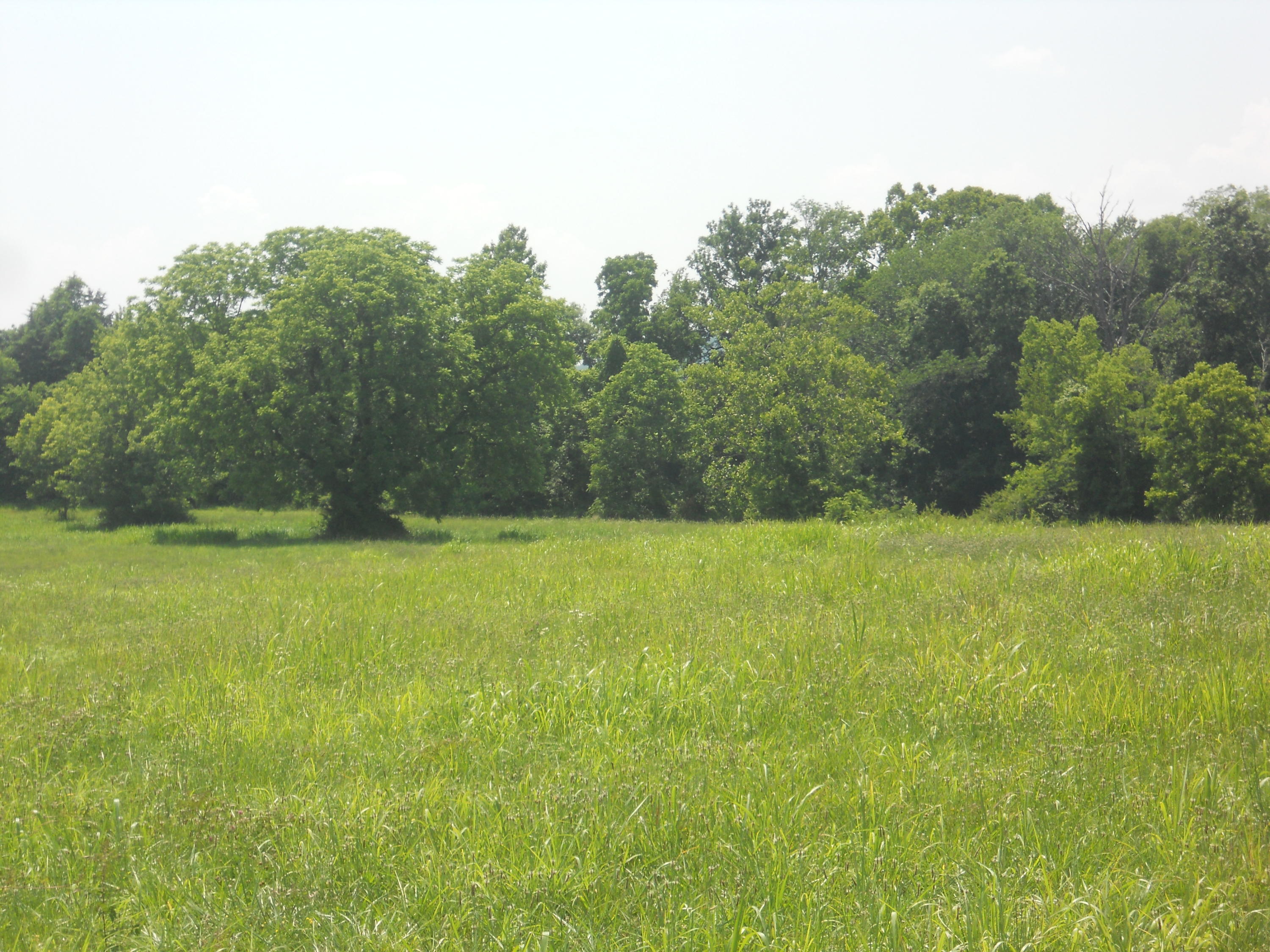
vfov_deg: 16.1
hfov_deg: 21.3
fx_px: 3375
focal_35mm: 92
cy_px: 476
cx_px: 635
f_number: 5.4
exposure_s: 1/320
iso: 80
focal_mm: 16.5
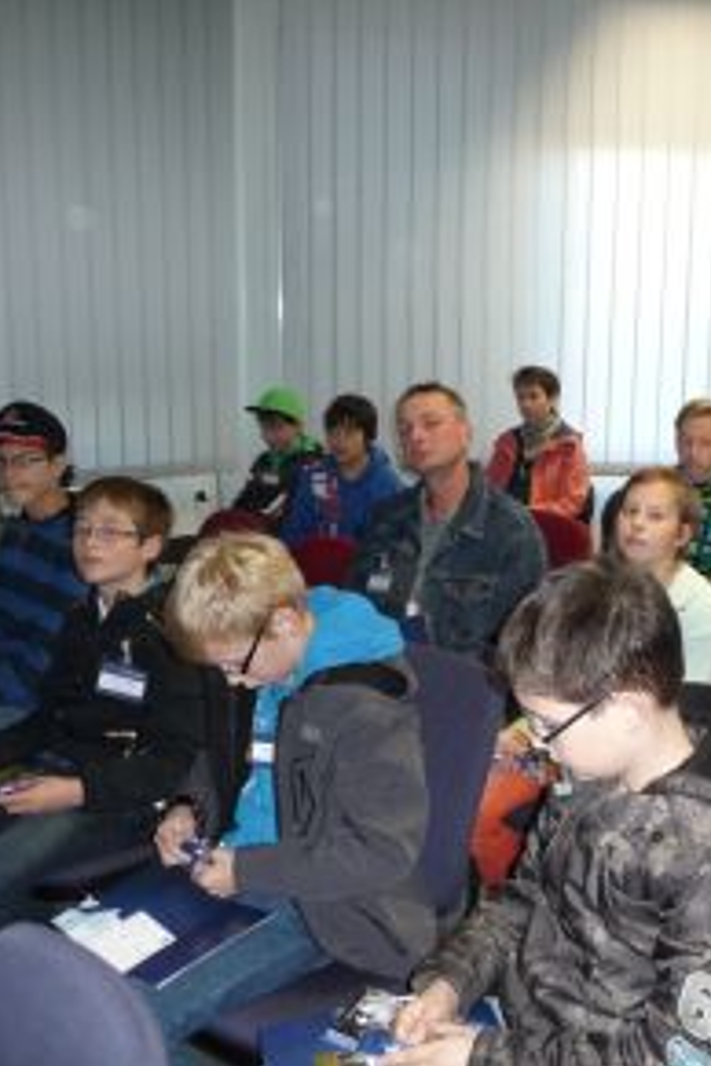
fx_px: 1185
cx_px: 542
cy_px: 546
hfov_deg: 32.7
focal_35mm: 40
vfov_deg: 48.5
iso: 320
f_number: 3.3
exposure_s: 1/30
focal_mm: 4.7
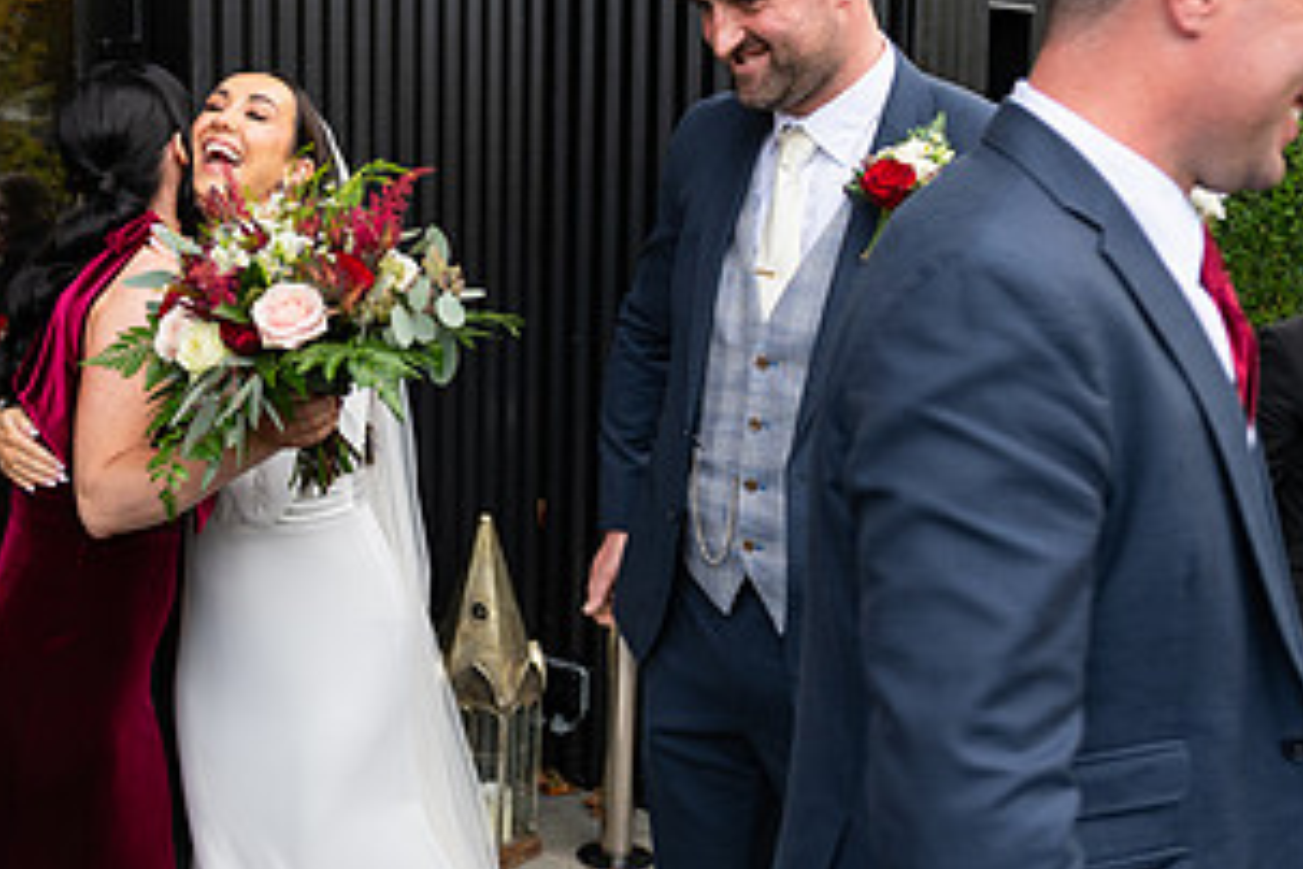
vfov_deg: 29.2
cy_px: 402
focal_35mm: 46
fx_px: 1665
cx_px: 258
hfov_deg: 40.9
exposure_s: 1/160
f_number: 3.5
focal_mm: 24
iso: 320
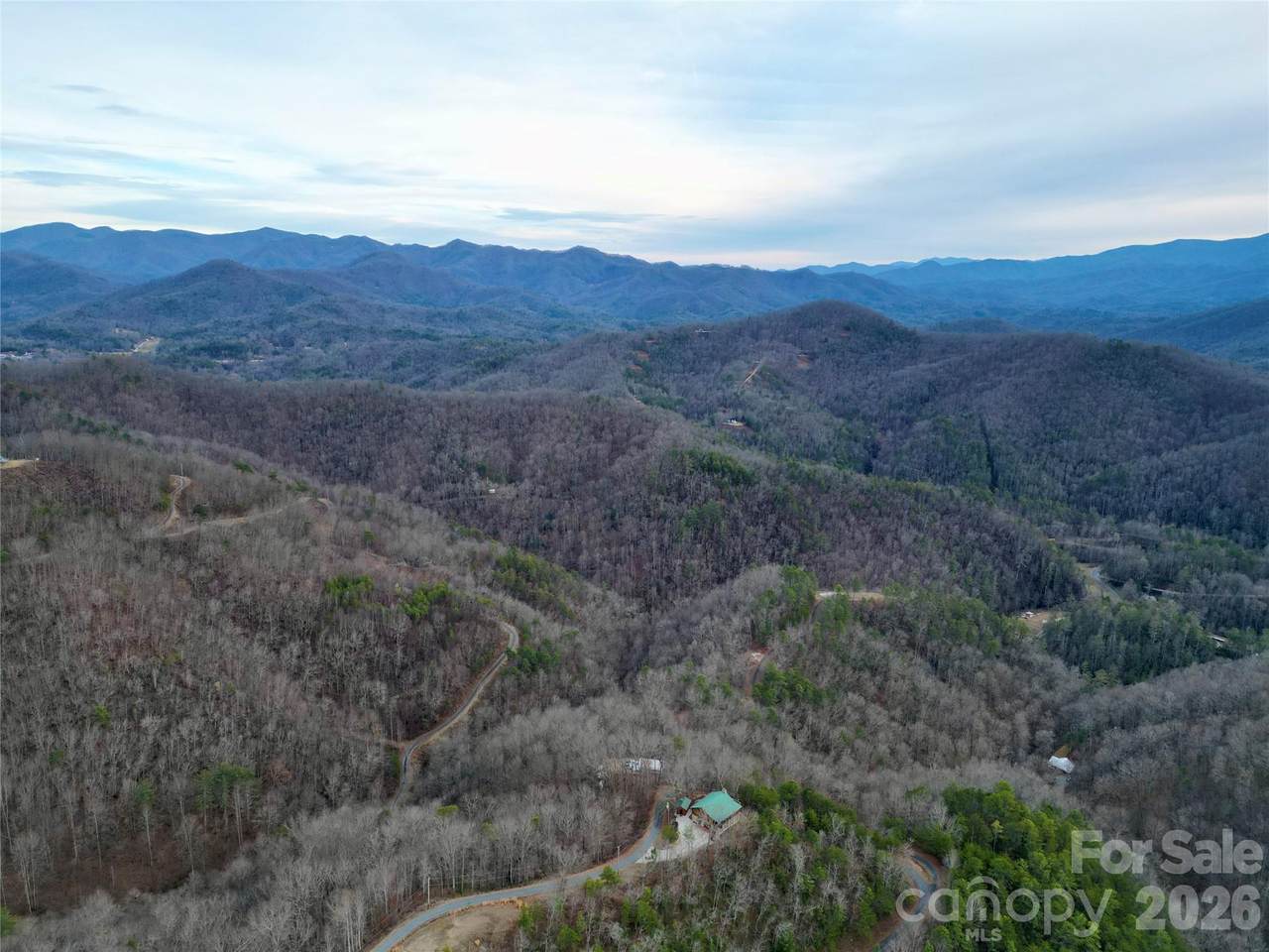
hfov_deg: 71.6
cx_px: 634
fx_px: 880
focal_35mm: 24
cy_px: 476
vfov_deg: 56.8
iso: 110
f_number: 1.7
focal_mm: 6.72
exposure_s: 1/500
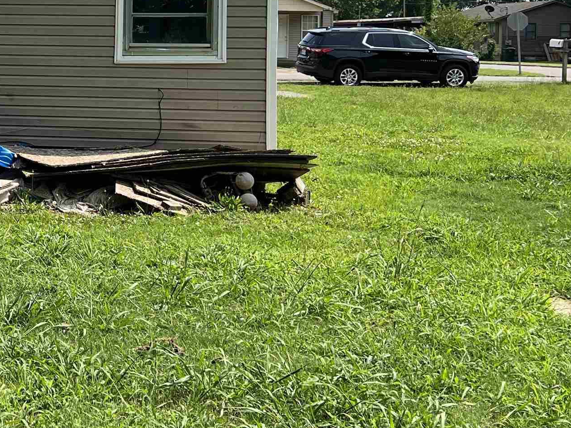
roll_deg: -1.2
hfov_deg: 27.4
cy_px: 52
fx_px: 1039
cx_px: -96
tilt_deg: -5.6
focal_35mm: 63
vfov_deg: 22.8
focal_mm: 5.7
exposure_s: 1/3571
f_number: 1.5
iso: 50
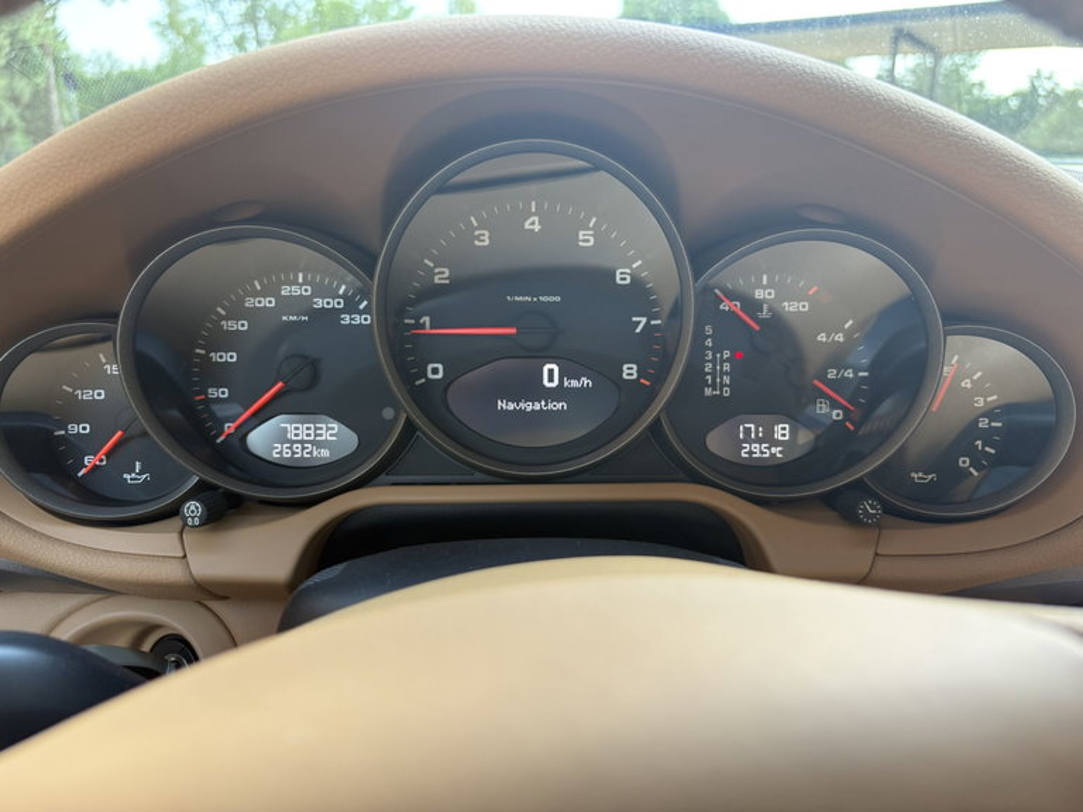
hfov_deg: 67.3
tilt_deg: -17.6
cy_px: 406
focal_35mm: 26
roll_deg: +1.8
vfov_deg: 53.1
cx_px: 542
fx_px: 813
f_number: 1.6
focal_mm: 5.96
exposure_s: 1/121
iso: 64
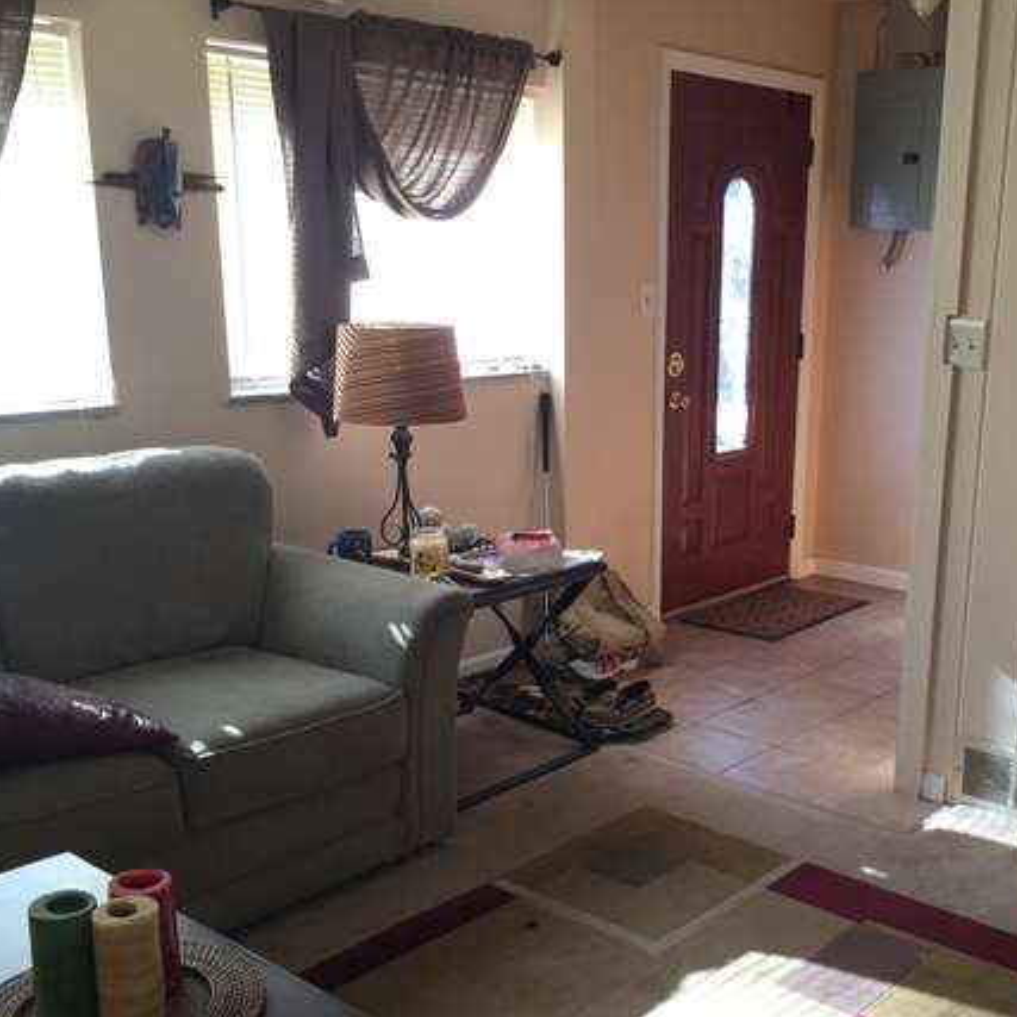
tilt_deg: -14.8
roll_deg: -3.4
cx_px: 737
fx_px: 1330
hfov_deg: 40.9
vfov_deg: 41.7
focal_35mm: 40
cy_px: 588
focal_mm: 4.15
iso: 40
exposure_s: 1/60
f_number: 2.2
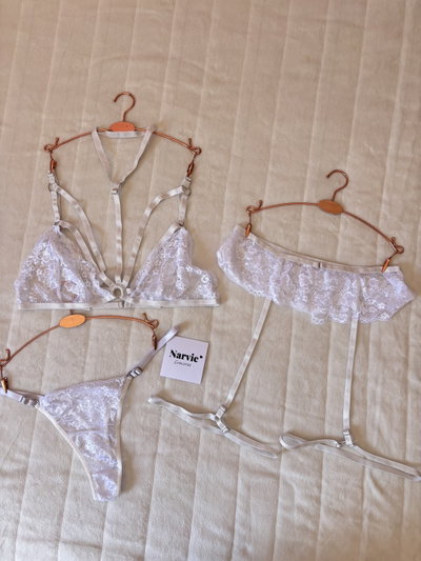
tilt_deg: -83.6
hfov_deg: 53.1
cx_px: 210
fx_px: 421
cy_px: 280
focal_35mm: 26
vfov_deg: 67.3
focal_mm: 5.96
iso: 64
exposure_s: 1/131
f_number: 1.6
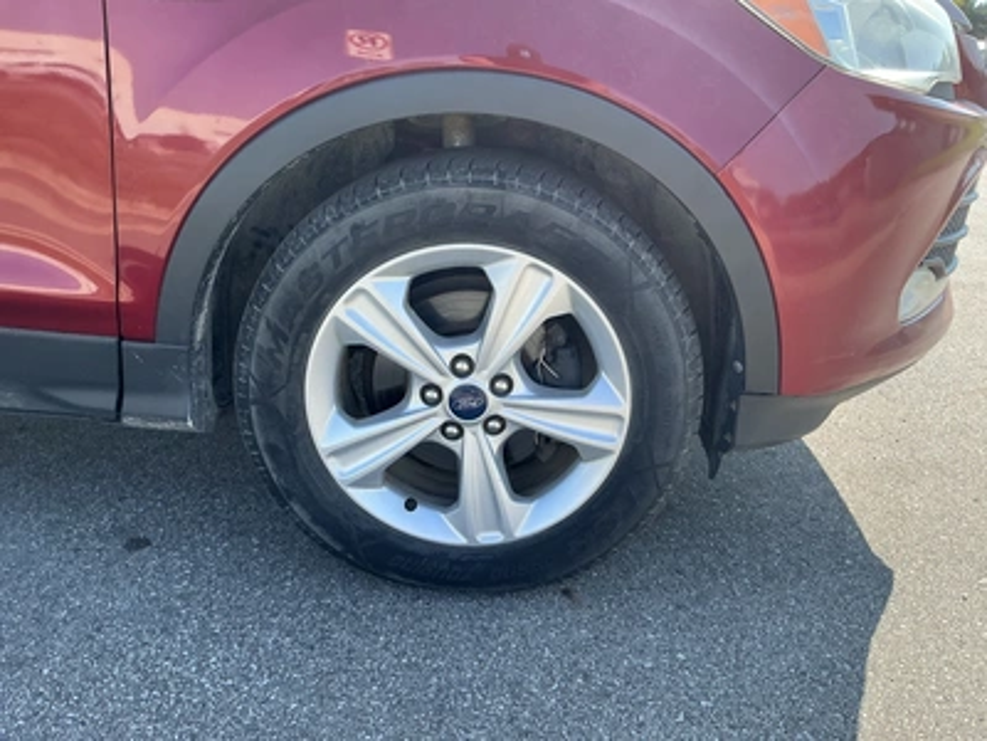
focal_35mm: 28
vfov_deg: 49.7
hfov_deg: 63.4
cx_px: 494
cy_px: 370
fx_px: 798
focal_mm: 3
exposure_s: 1/367
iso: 25
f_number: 1.8
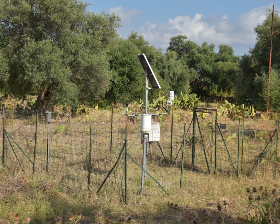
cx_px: 159
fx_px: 539
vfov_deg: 23.5
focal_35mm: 65
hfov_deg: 29.1
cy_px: 113
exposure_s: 1/640
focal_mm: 38
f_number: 4.5
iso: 100
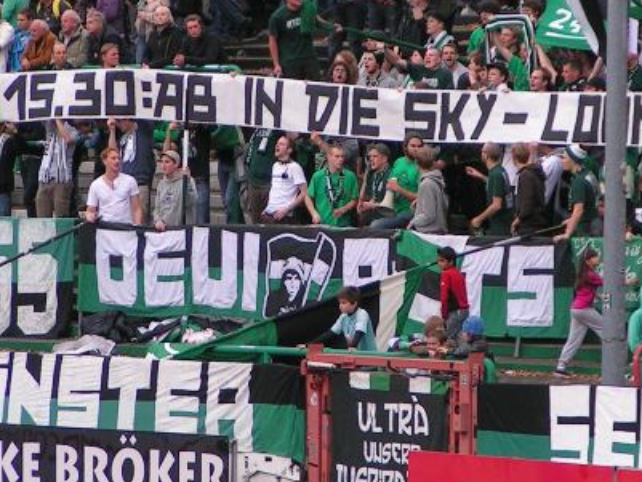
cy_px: 141
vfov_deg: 4.0
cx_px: 359
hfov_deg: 5.3
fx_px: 6957
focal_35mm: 375
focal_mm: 28.8
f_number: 3.5
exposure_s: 1/200
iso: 50
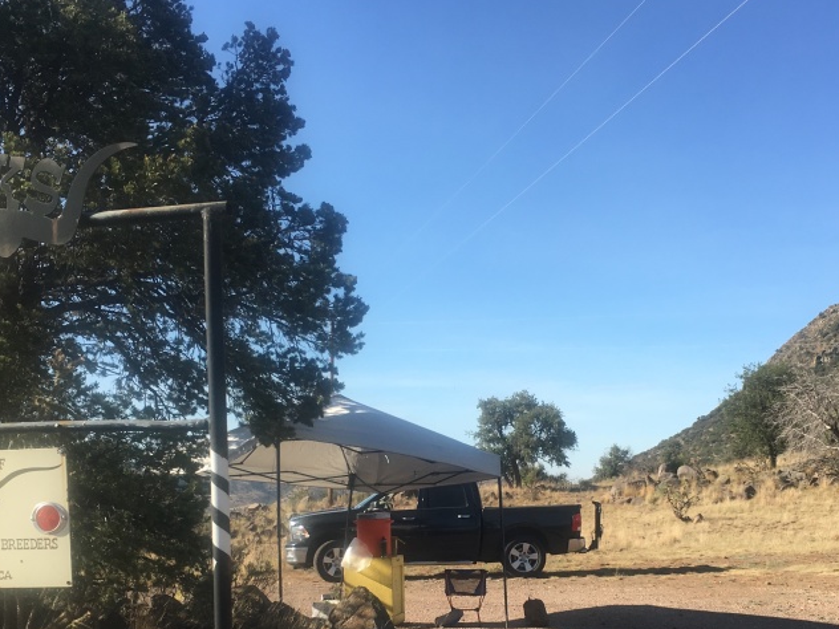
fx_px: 1139
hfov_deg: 40.4
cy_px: 475
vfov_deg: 30.3
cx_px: 463
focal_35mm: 47
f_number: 2.2
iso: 25
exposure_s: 1/938
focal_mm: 4.15
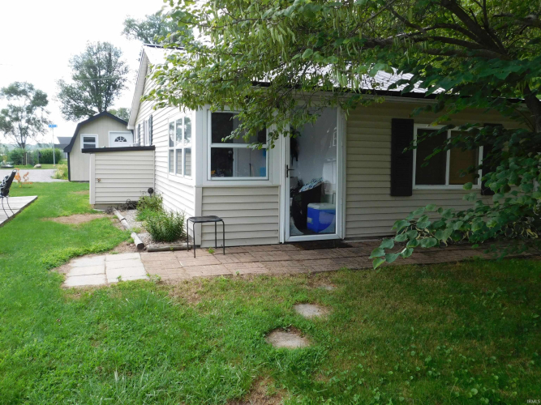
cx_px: 270
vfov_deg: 46.8
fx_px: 469
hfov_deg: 60.0
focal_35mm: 30
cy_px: 202
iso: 125
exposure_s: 1/400
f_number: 3.2
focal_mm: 5.3
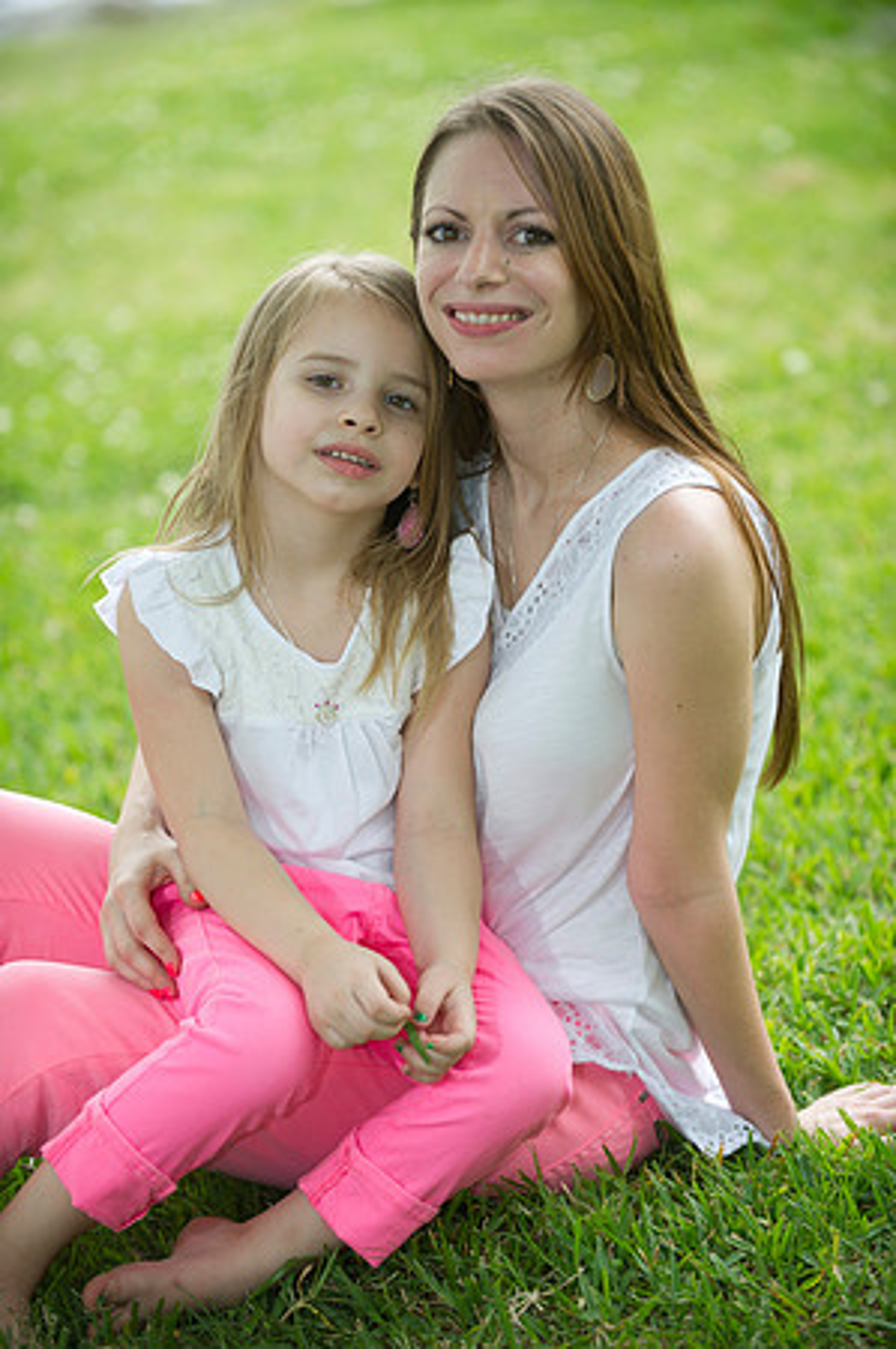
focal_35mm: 125
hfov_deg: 10.9
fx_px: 4677
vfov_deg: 16.4
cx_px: 448
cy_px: 674
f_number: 2.8
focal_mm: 125
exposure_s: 1/200
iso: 200
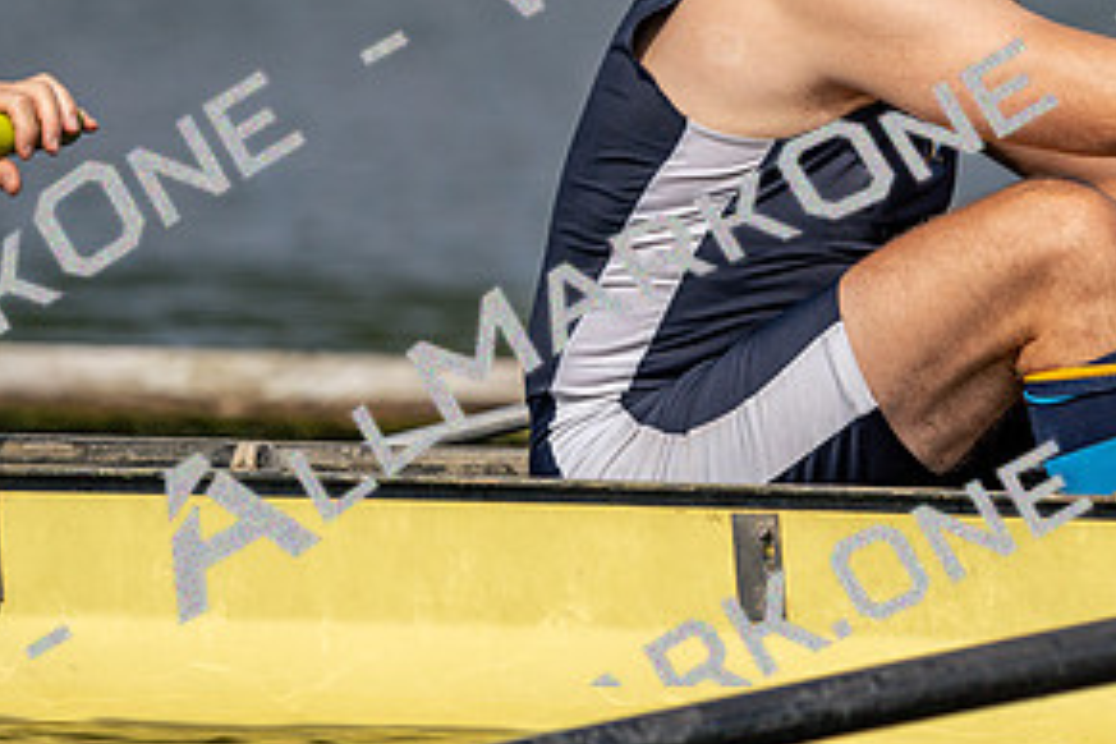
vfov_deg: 1.7
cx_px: 943
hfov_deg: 2.6
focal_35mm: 796
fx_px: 24674
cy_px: 29
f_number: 6.3
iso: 200
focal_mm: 400
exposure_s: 1/1600
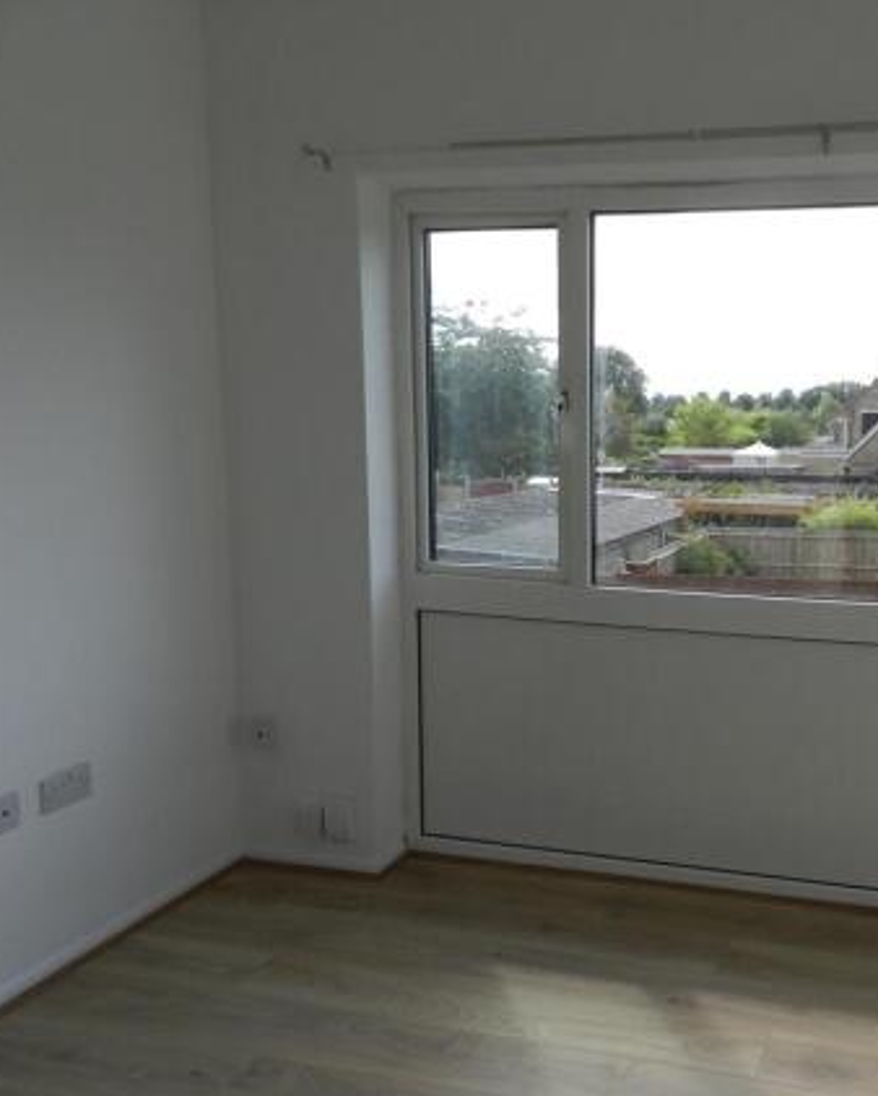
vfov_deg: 57.1
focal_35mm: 31
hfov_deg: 44.9
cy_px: 565
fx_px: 1006
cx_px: 697
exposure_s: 1/500
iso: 160
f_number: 3.4
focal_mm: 4
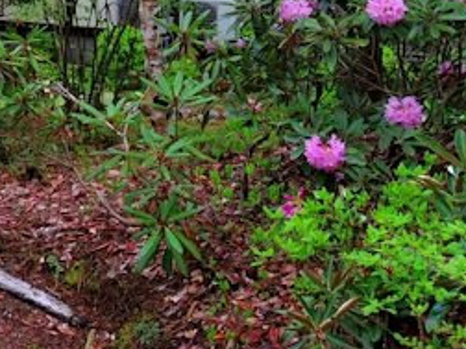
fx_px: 983
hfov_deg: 24.7
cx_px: -55
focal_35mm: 73
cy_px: -107
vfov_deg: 18.7
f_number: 4
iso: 100
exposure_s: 1/160
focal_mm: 5
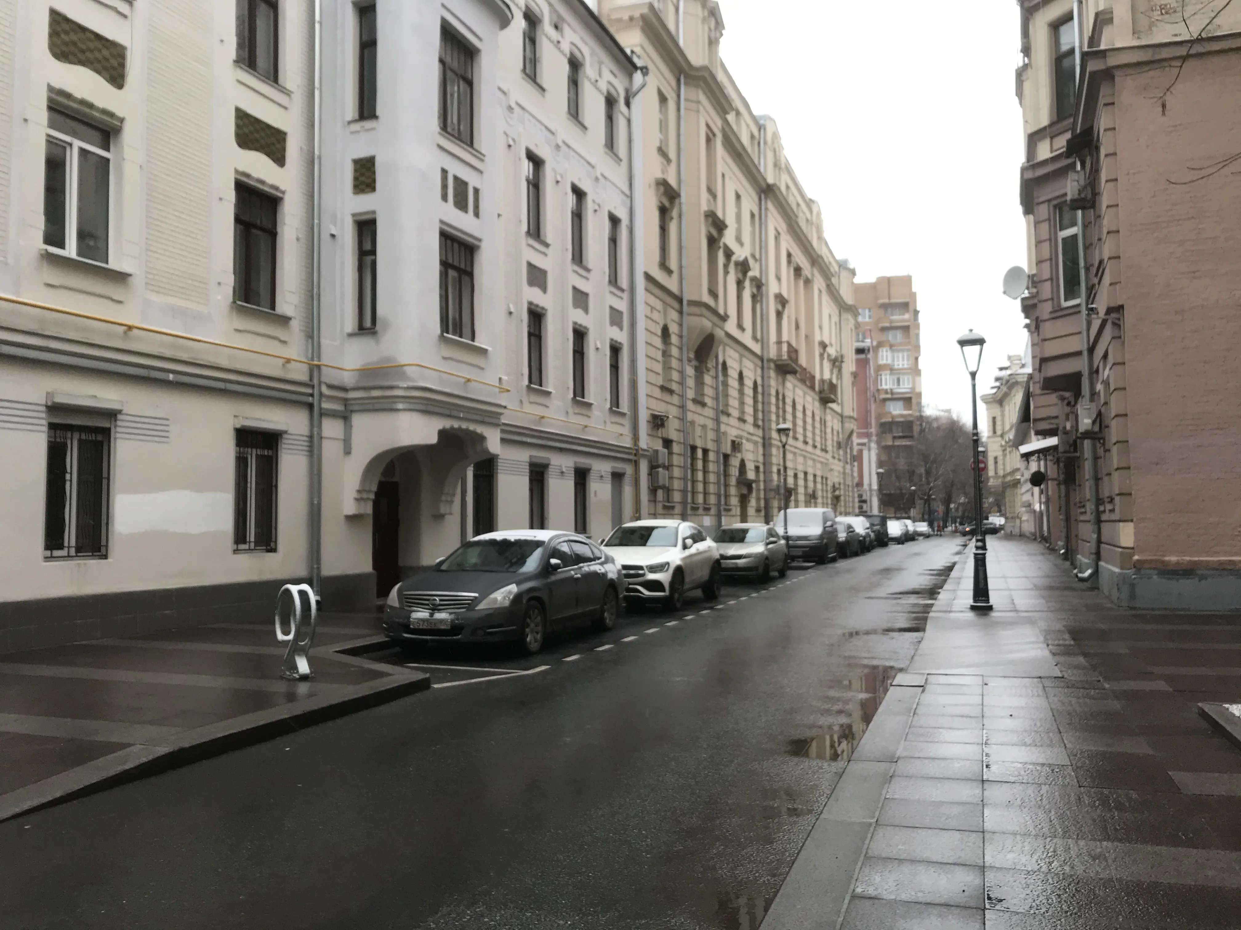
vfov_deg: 49.7
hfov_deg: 63.4
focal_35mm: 28
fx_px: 1004
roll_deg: +1.2
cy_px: 465
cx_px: 620
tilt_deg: +4.9
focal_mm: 3.99
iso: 32
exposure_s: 1/100
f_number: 1.8
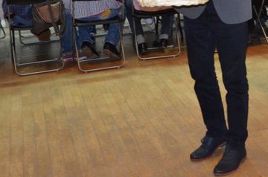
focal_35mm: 75
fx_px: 557
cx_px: 288
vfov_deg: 17.2
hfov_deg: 25.3
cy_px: -43
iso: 1000
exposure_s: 1/60
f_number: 3.5
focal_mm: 18
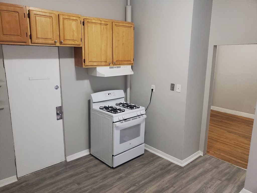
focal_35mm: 26
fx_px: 193
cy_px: 96
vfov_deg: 53.1
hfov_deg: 67.3
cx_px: 128
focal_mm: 4.3
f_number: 1.5
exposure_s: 1/40
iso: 100
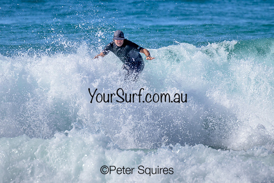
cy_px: 68
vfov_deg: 1.3
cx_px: 132
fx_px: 8298
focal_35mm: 1090
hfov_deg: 1.9
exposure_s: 1/800
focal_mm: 800
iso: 320
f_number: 11
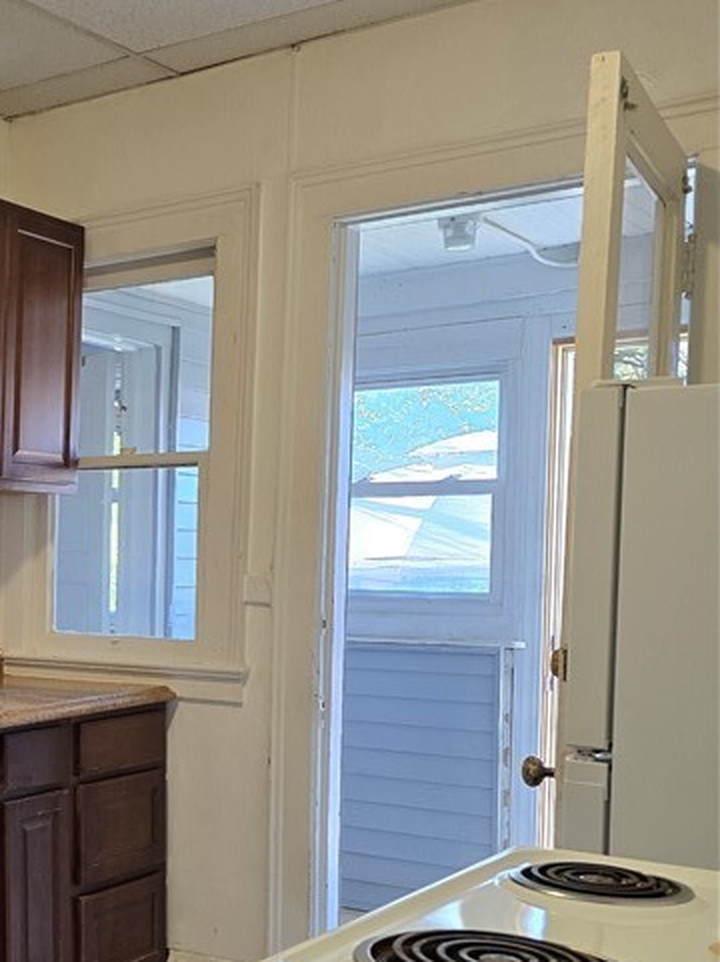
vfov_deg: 38.6
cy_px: 620
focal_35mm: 49
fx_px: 1361
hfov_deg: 27.4
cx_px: -46
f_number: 1.7
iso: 125
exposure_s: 1/120
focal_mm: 6.3
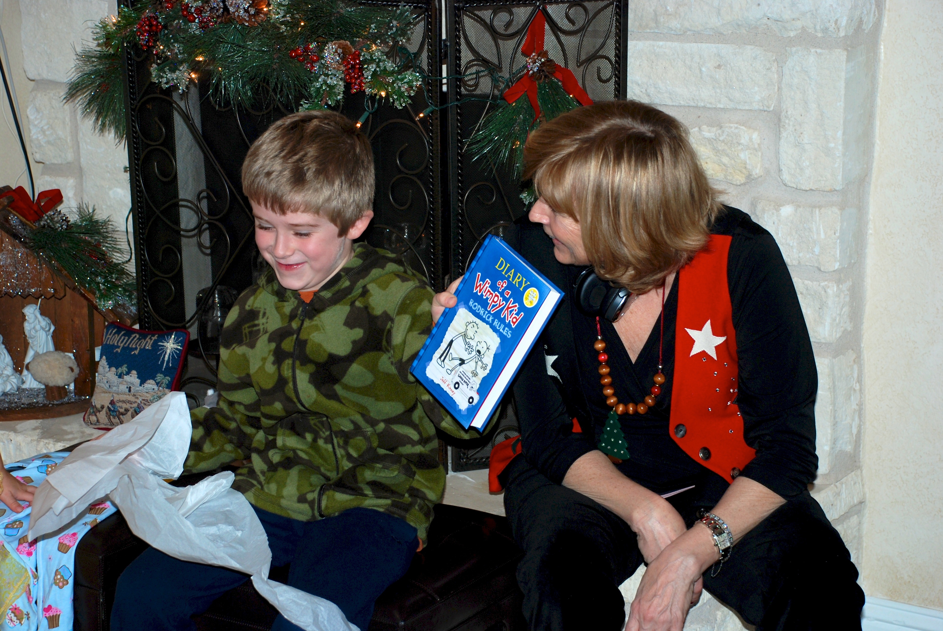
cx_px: 472
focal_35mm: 78
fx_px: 2046
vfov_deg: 17.5
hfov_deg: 26.0
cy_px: 316
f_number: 5
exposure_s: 1/60
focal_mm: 52
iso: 200
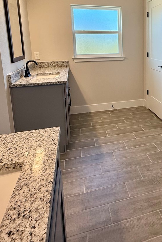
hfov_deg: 43.4
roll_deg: +0.3
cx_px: 137
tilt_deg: -9.5
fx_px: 189
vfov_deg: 63.1
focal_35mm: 28
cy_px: 73
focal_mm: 2.22
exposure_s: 1/120
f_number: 2.2
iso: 160
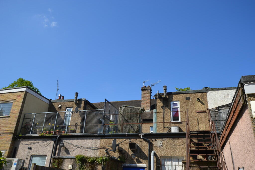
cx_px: 128
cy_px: 85
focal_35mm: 30
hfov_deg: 62.0
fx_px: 212
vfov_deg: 43.5
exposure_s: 1/320
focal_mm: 20
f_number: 8
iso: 100
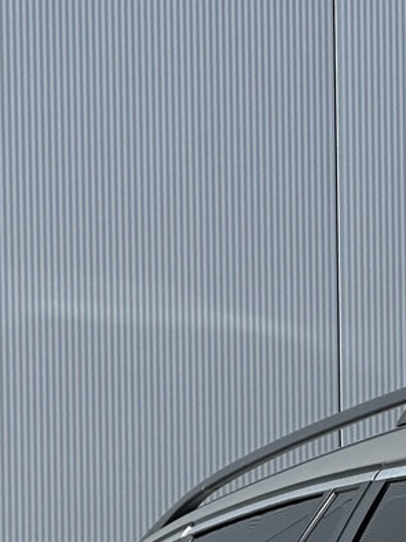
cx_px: 332
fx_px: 4900
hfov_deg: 4.7
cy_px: 1036
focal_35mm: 313
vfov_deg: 6.2
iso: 32
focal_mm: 9
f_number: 2.8
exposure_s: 1/664
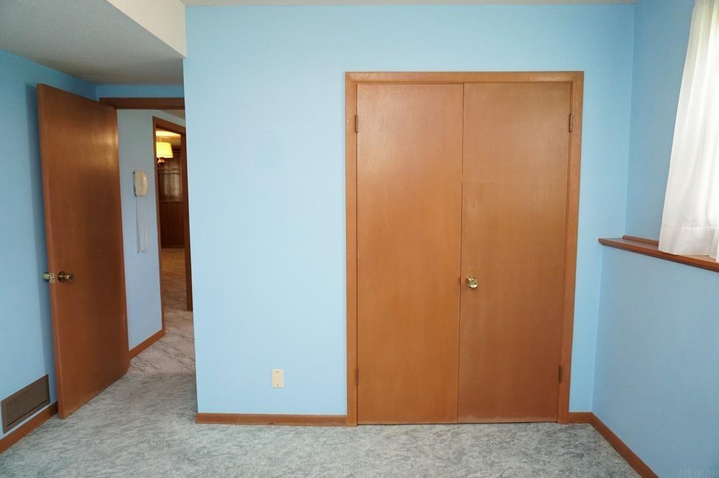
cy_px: 239
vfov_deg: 53.0
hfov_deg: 73.8
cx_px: 360
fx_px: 479
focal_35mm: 24
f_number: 3.5
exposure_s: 1/160
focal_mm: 16
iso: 2500
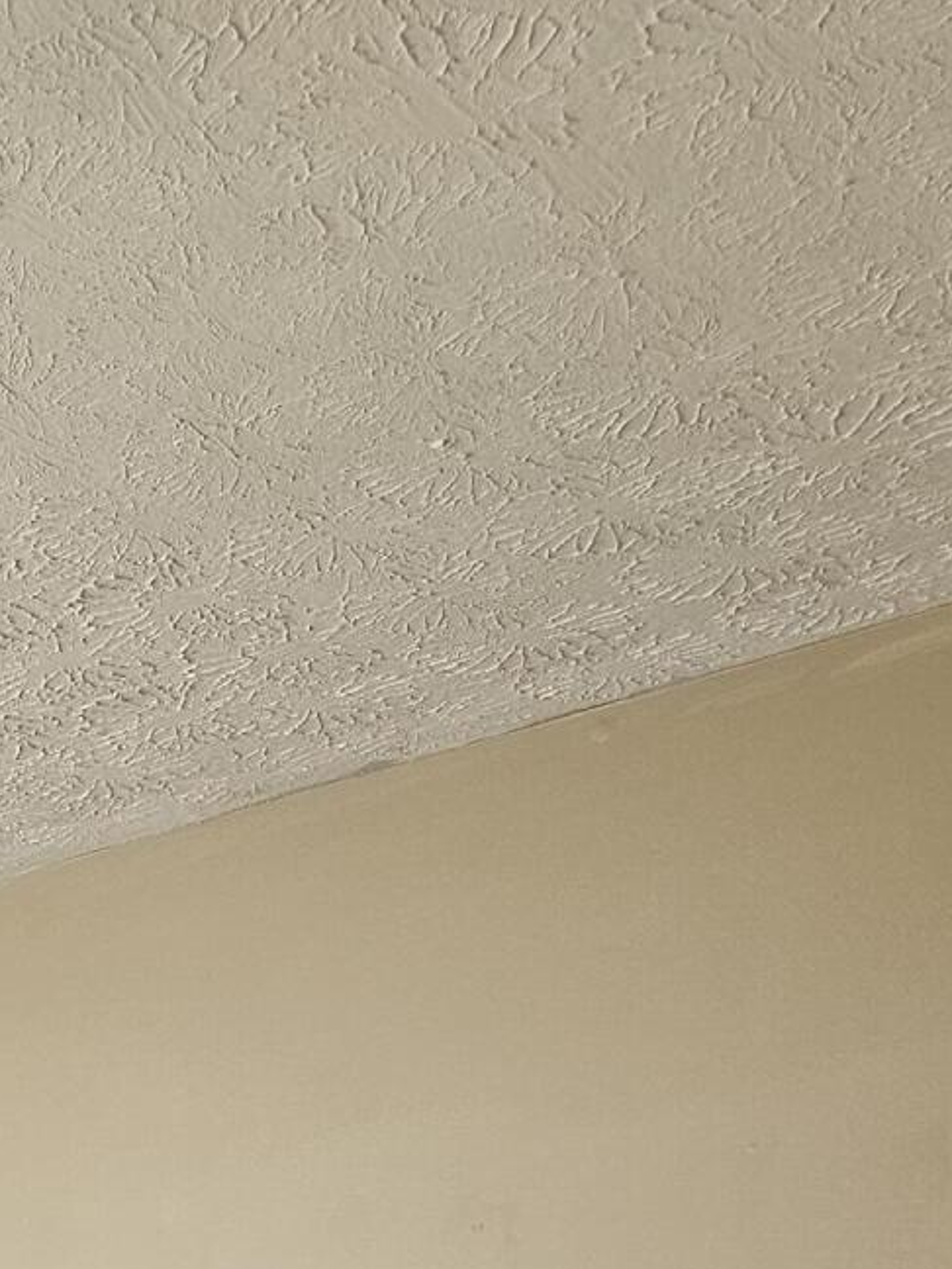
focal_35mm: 71
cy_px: 1923
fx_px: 2603
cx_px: -223
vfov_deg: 22.4
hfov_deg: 19.4
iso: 200
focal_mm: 5.4
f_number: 1.8
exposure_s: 1/120
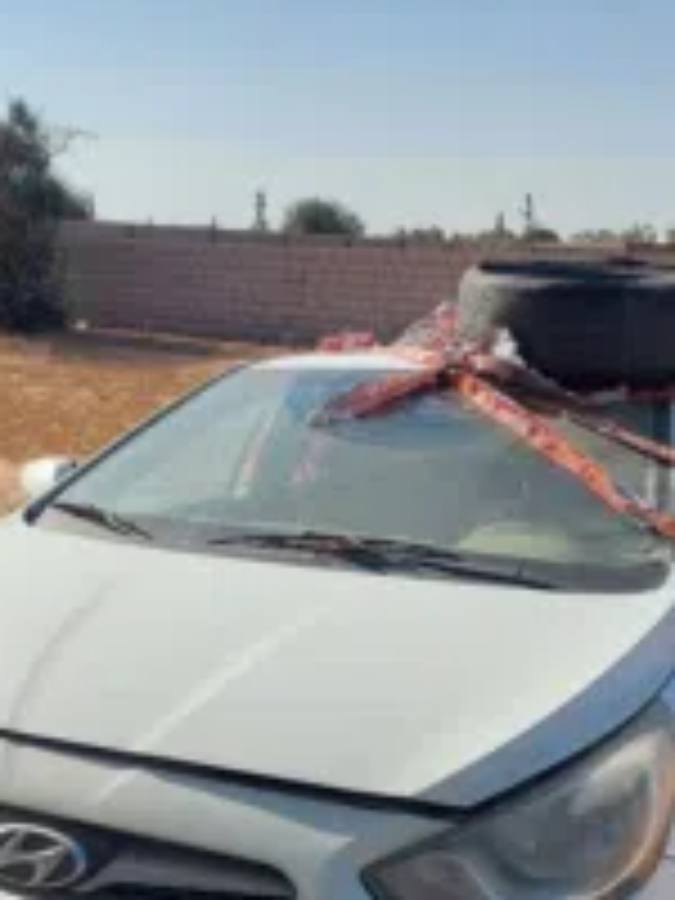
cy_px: 716
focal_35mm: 46
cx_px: 306
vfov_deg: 39.7
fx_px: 1196
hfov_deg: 31.5
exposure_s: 1/841
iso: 25
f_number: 1.8
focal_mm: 5.06
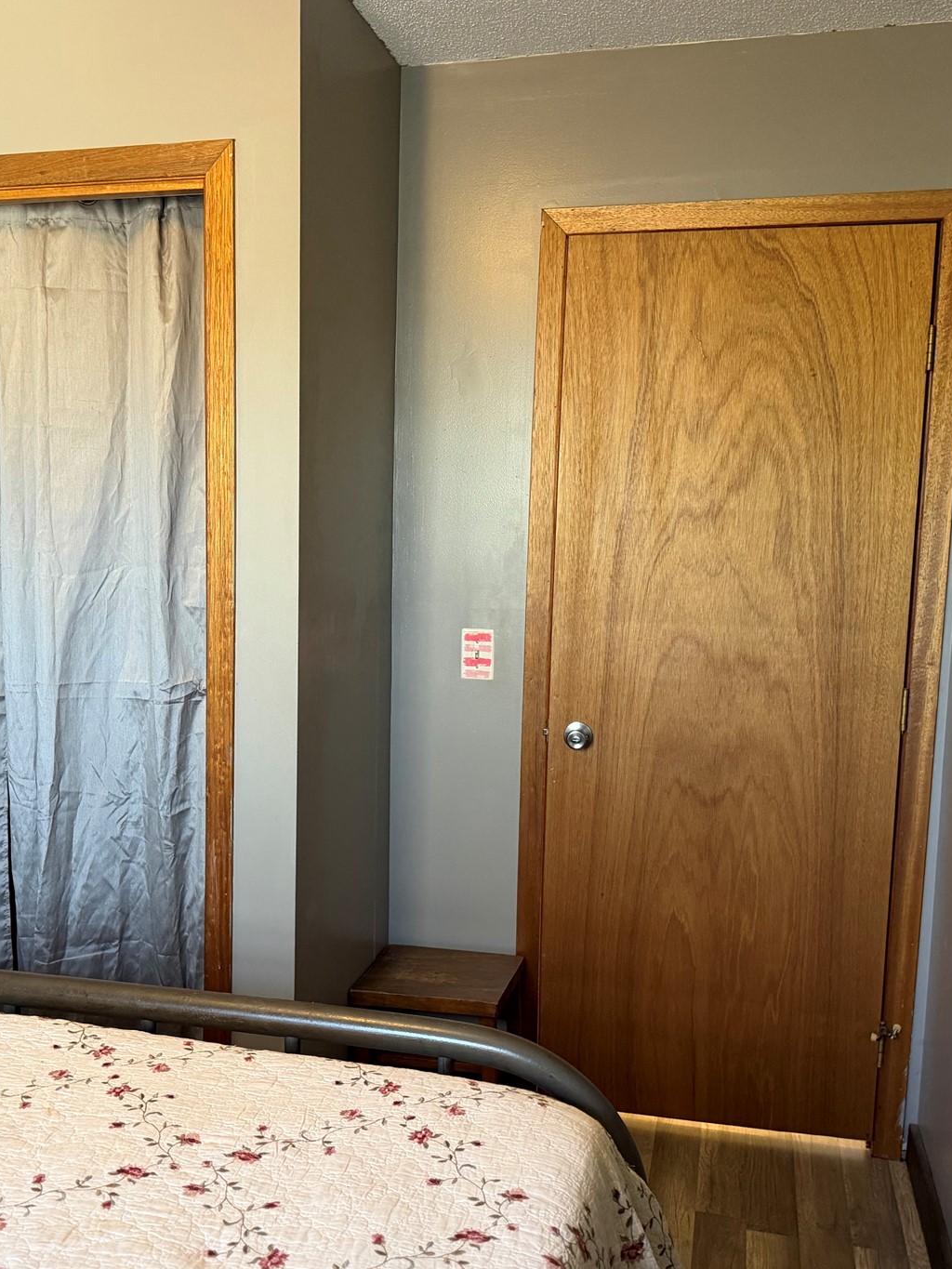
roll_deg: -1.2
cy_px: 667
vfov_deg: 51.3
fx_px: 1320
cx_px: 353
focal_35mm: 36
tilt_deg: -8.2
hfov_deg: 39.4
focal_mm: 6.76
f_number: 1.78
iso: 400
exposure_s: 1/60
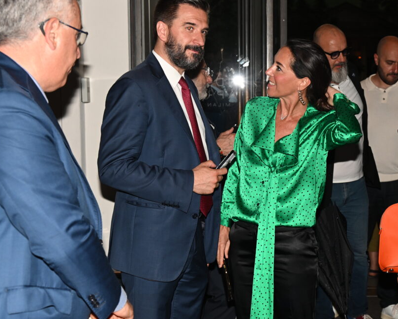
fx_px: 754
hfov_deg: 29.4
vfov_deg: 23.9
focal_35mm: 64
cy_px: 172
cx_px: 256
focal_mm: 46
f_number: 5.6
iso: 400
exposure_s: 1/200
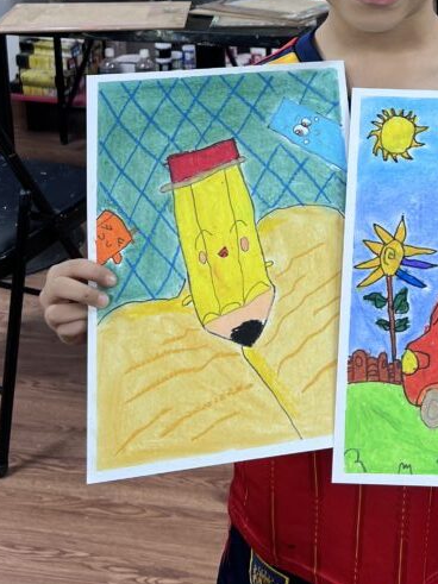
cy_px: 34
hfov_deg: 26.6
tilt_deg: -13.0
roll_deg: -0.8
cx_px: 392
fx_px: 895
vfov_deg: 33.8
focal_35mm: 53
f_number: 1.5
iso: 100
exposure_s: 1/100
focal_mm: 5.7
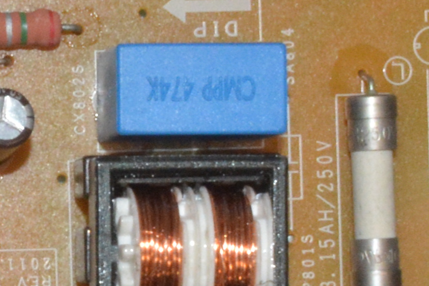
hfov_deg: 7.4
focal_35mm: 272
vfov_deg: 5.1
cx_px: -345
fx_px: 3237
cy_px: 273
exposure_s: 1/60
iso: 1250
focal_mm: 25
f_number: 25
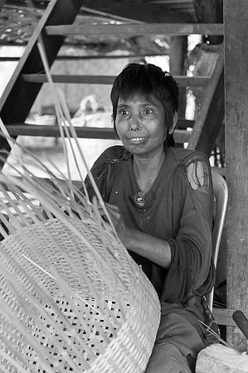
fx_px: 829
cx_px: 124
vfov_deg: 25.4
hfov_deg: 17.0
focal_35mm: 80
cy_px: 186
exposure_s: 1/40
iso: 1000
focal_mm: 80
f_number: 5
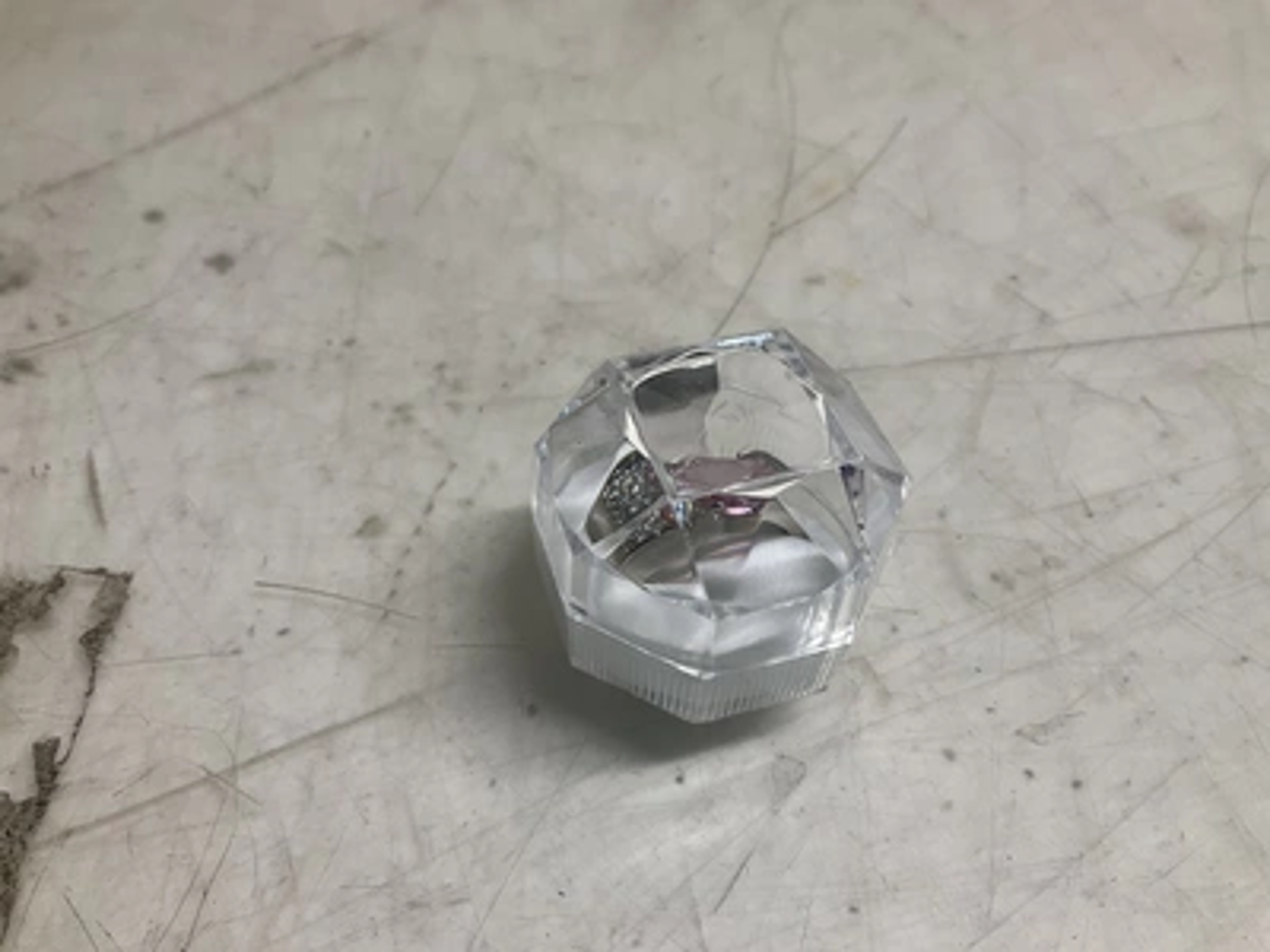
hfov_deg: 61.7
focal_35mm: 29
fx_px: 1064
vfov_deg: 48.2
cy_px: 476
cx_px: 635
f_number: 1.8
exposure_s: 1/120
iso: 40
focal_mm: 3
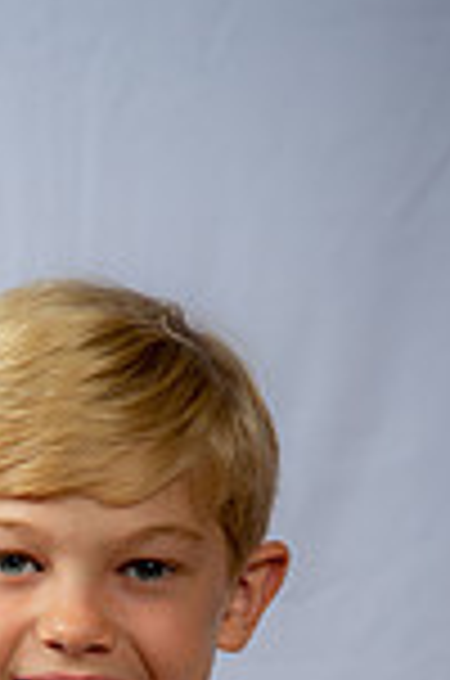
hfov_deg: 5.9
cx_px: 56
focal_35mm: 233
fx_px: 4389
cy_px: 905
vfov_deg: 8.7
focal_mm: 78
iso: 250
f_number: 6.3
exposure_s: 1/200
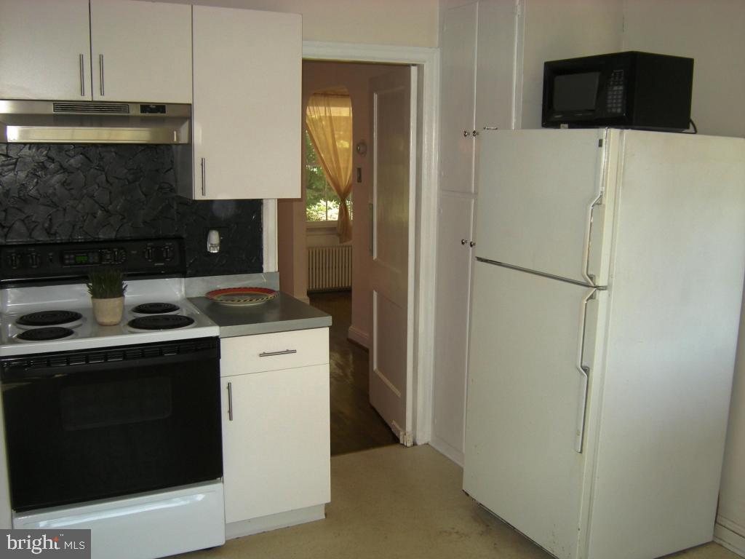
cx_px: 372
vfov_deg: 37.7
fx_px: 818
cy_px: 280
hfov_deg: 49.0
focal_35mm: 38
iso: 87
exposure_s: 1/55.2
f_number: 3.2
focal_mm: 6.3
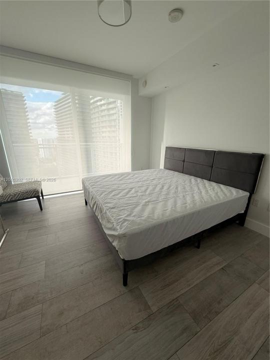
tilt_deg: -16.6
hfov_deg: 85.7
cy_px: 180
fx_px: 146
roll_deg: -1.1
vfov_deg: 102.1
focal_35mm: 14
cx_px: 135
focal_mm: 2.22
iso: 100
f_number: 2.2
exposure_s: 1/121
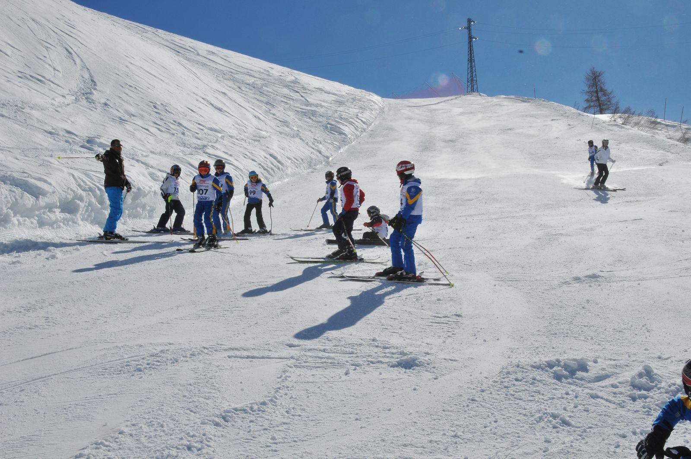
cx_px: 346
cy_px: 230
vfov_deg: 34.1
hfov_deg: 49.6
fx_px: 748
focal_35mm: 39
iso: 200
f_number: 25
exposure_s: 1/200
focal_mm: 26
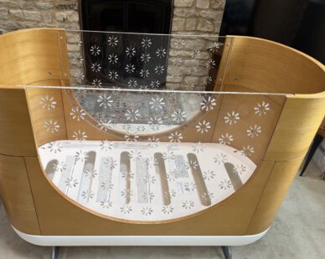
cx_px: 141
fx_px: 279
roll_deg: -3.2
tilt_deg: -33.6
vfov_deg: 49.9
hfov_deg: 60.2
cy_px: 137
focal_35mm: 29
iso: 125
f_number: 1.78
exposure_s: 1/50
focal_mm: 6.76
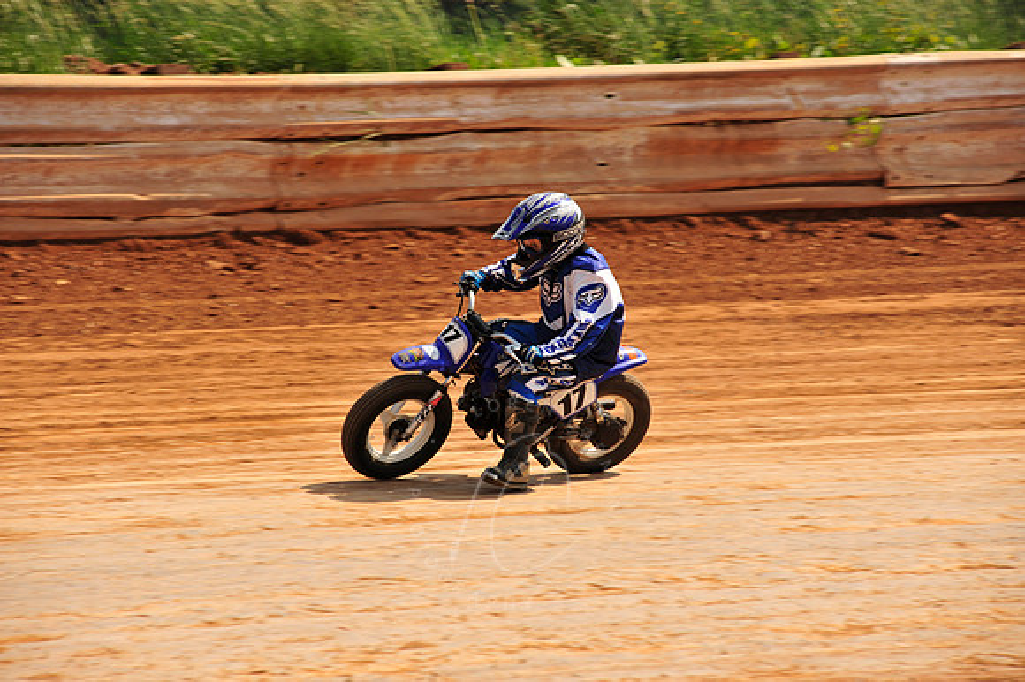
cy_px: 341
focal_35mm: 200
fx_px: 5691
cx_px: 512
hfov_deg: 10.3
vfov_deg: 6.9
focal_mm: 200
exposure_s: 1/400
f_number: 9
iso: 200
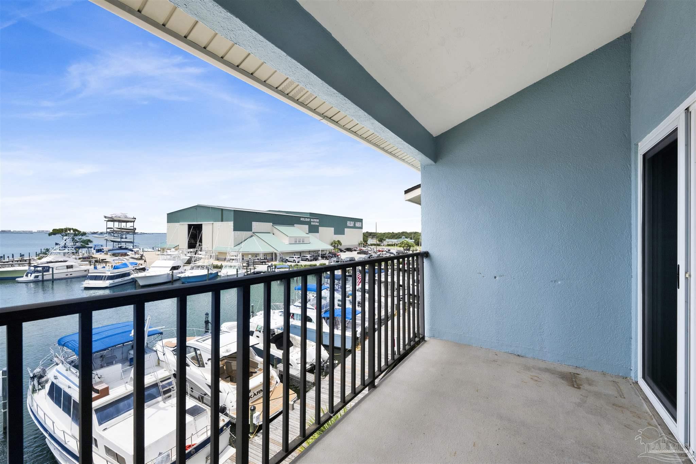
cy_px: 232
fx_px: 271
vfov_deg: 81.2
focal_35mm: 14
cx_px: 348
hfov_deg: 104.3
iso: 400
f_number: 11
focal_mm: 14
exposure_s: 1/200
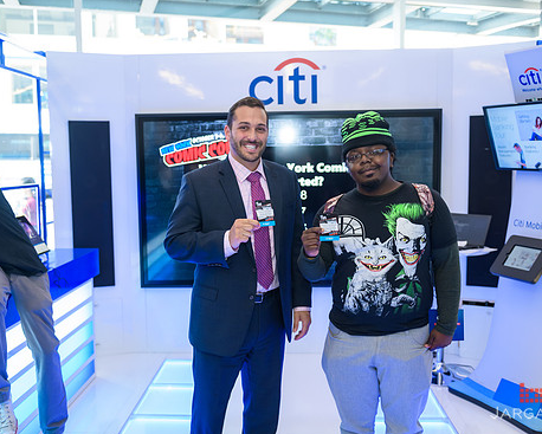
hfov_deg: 47.9
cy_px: 216
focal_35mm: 38
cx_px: 260
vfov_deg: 39.2
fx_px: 610
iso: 800
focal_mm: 32
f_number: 3.2
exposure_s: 1/125
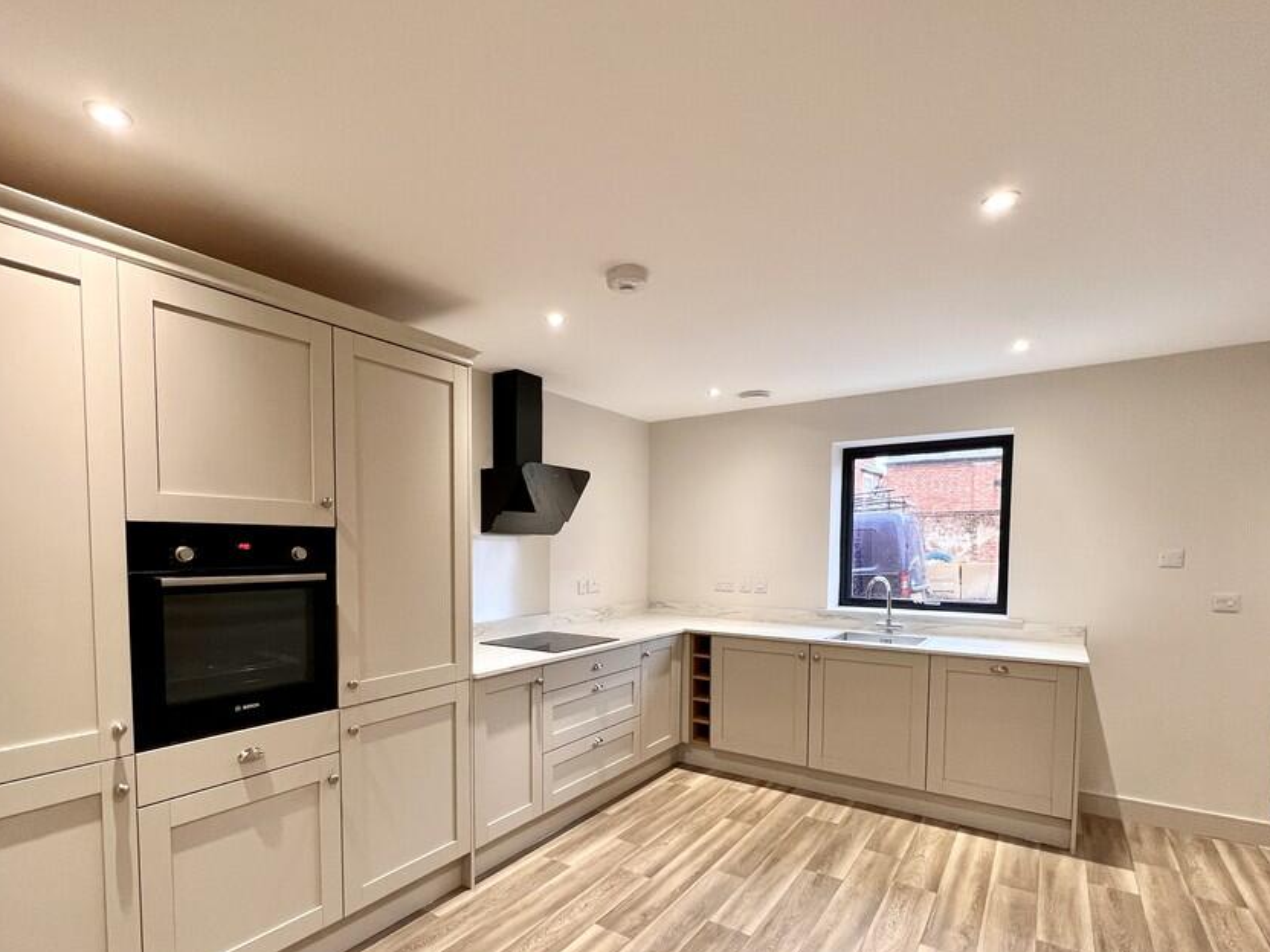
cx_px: 571
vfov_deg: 77.0
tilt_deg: -3.1
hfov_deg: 94.2
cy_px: 583
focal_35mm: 16
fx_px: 587
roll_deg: +1.8
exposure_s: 1/88
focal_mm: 1.57
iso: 250
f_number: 1.8
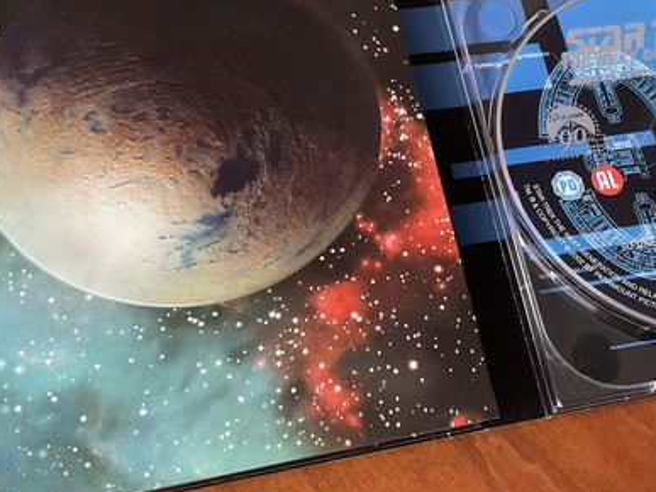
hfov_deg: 39.3
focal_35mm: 48
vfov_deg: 30.2
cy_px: 215
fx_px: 909
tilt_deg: -63.1
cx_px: 427
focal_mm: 3
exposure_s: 1/30
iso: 400
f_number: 1.8
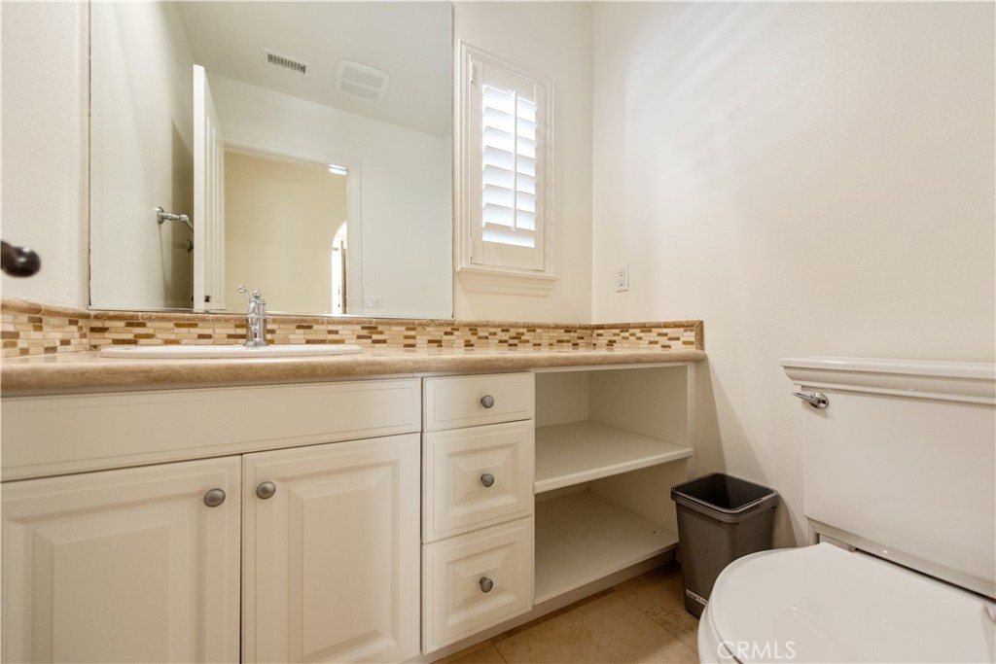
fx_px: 387
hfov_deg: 104.2
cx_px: 498
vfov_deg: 81.2
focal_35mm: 14
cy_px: 332
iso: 800
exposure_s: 1/60
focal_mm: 14
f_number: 3.2
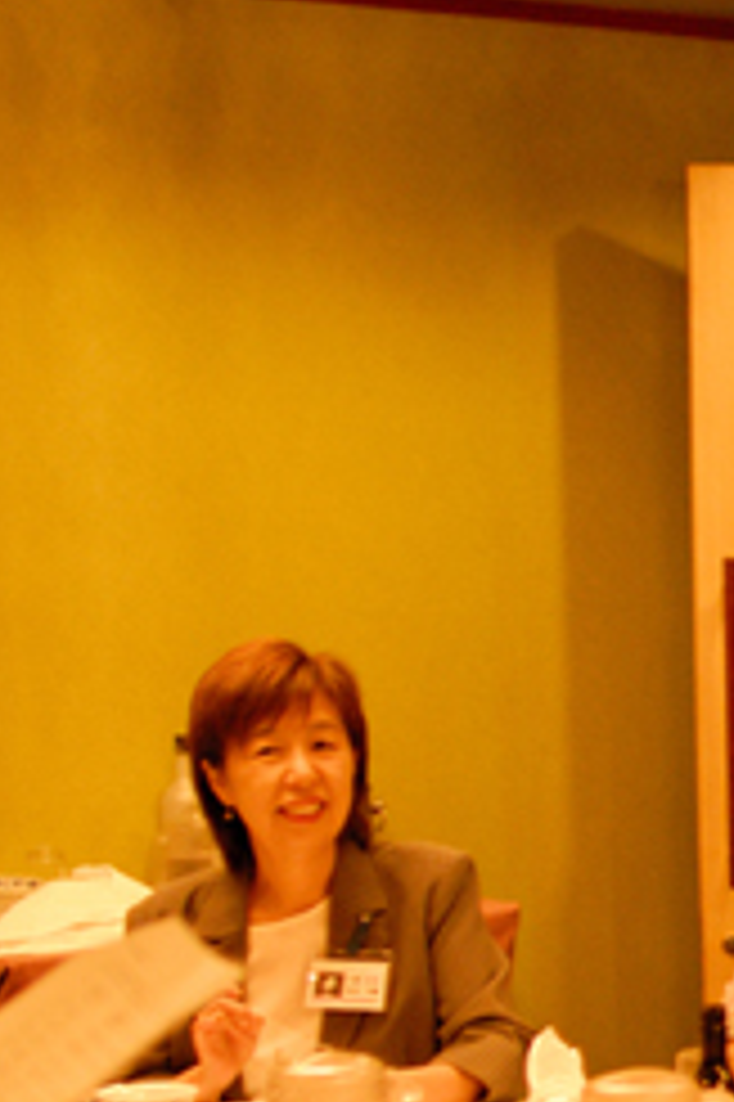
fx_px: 3369
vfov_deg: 18.4
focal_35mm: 110
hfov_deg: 11.4
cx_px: 1378
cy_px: 875
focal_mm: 28
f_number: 2
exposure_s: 1/80
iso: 800
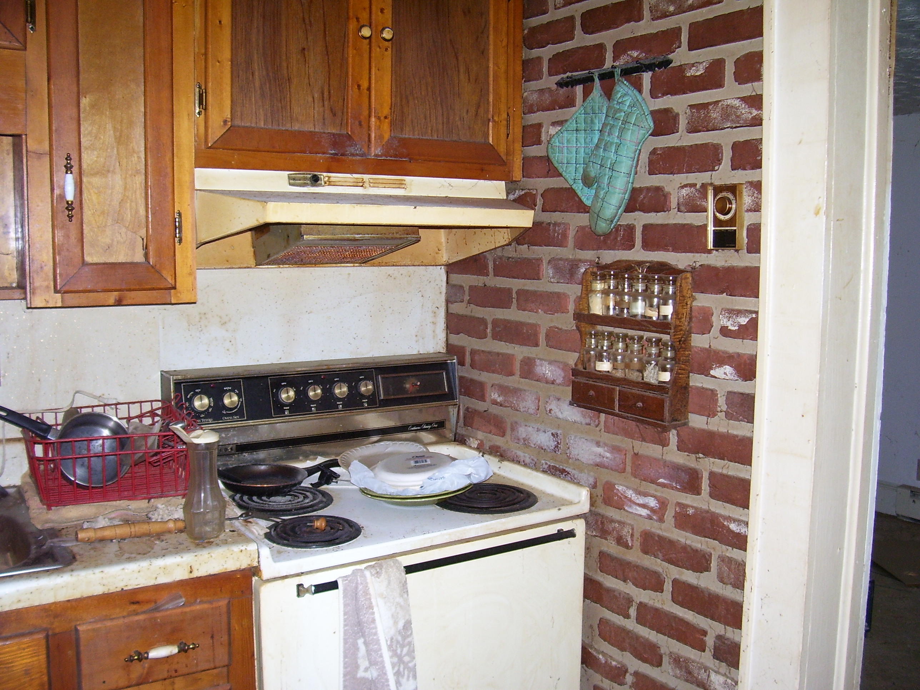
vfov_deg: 41.8
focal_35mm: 34
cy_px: 345
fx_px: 904
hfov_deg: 54.0
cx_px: 460
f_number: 2.7
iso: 125
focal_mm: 5.6
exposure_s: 1/60
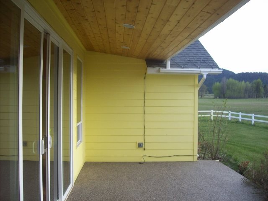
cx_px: 134
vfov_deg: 39.7
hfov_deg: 51.4
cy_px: 100
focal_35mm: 36
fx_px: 279
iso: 80
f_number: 2.7
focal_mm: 6
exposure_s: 1/236
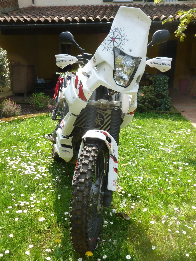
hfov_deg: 49.7
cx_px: 98
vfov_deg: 63.4
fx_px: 211
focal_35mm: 28
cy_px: 130
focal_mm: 5
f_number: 3.3
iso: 100
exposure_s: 1/250
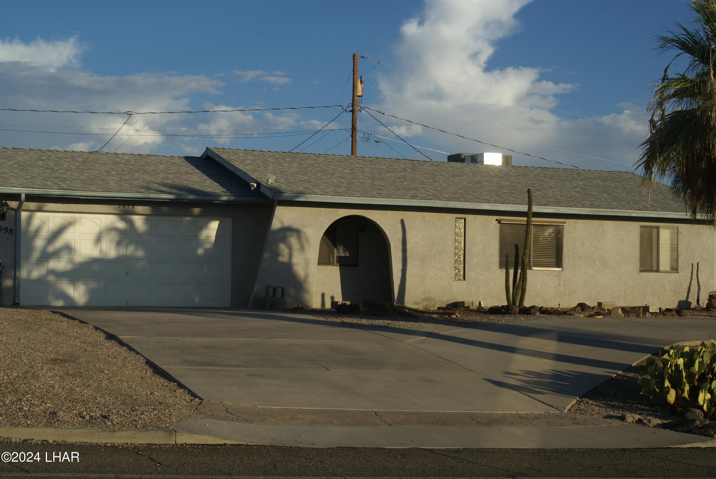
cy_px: 240
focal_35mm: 68
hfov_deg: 29.8
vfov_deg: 20.2
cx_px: 358
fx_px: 1344
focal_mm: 45
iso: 100
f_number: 11
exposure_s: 1/160
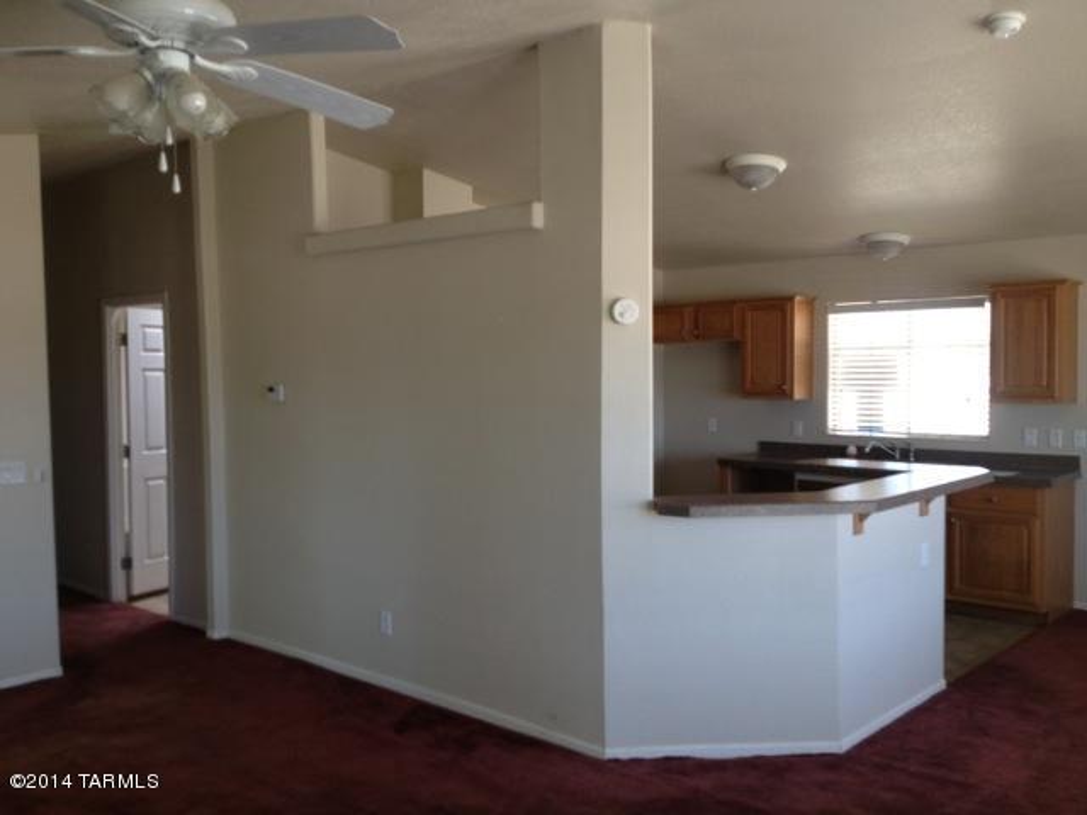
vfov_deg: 40.7
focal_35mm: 35
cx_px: 544
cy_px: 408
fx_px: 1099
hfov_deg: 52.6
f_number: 2.4
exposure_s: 1/40
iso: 50
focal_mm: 4.28
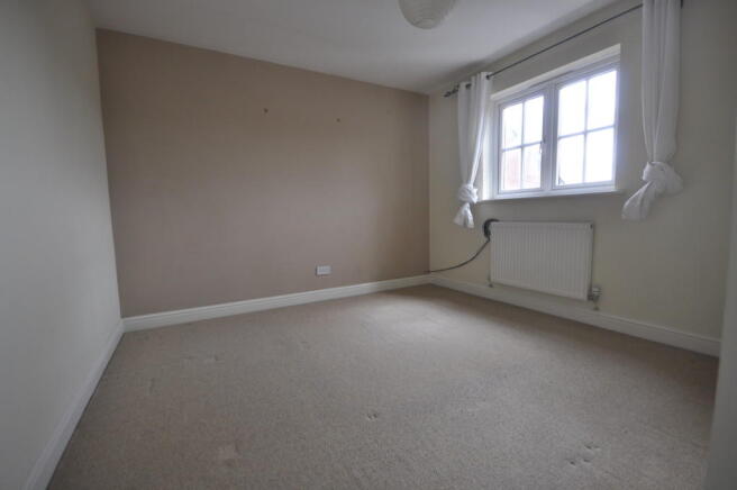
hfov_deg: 100.4
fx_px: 307
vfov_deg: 77.2
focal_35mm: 15
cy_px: 245
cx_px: 368
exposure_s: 1/100
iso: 400
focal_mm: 10
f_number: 5
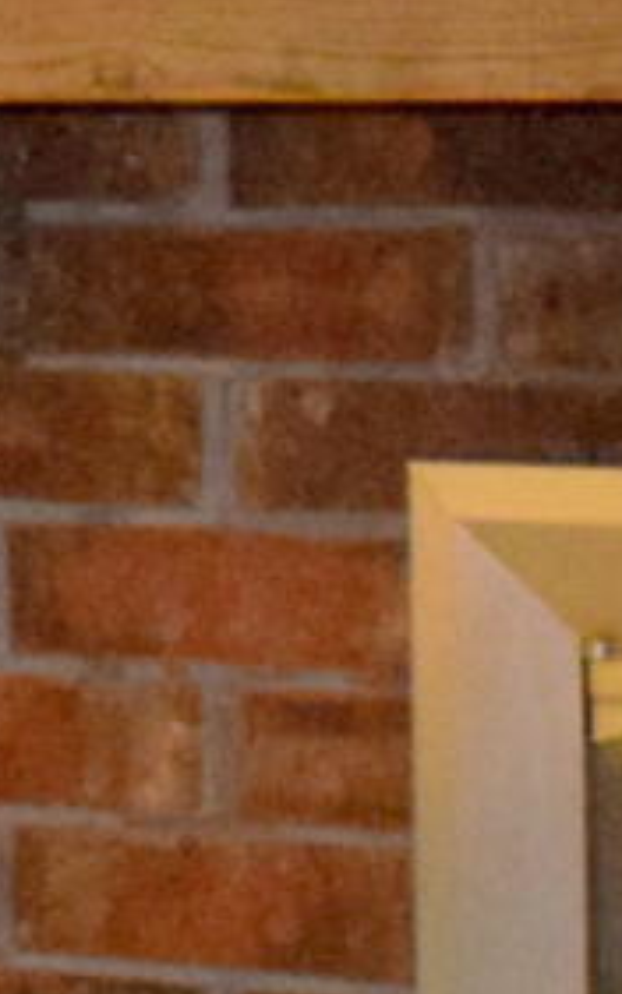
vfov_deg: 7.1
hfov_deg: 4.4
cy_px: 299
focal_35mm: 294
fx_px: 7962
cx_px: -887
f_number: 3.5
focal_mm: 18
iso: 1600
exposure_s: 1/60
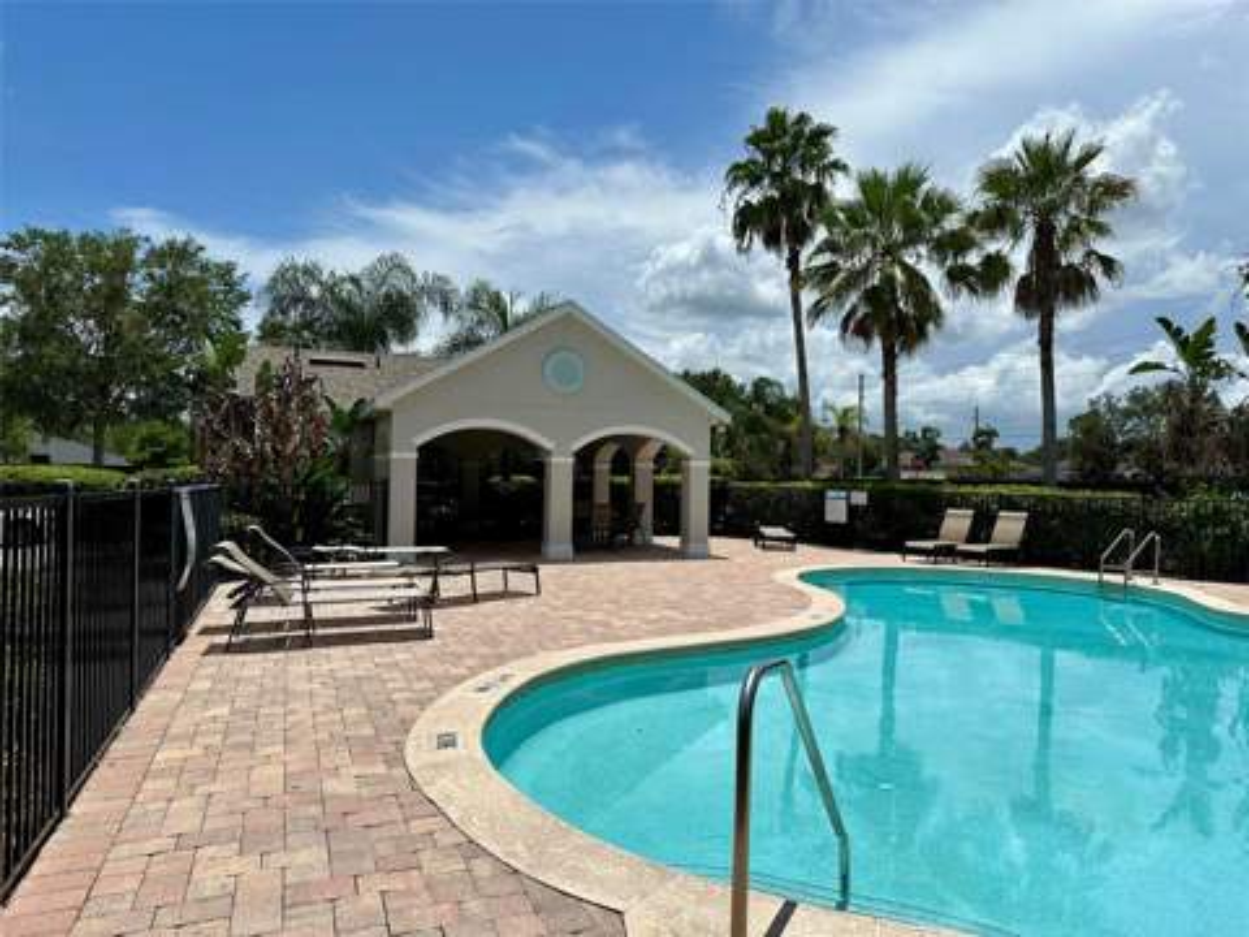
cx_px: 624
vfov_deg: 56.8
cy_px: 468
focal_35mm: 24
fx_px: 866
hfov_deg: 71.6
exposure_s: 1/10753
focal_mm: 6.86
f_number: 1.78
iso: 80
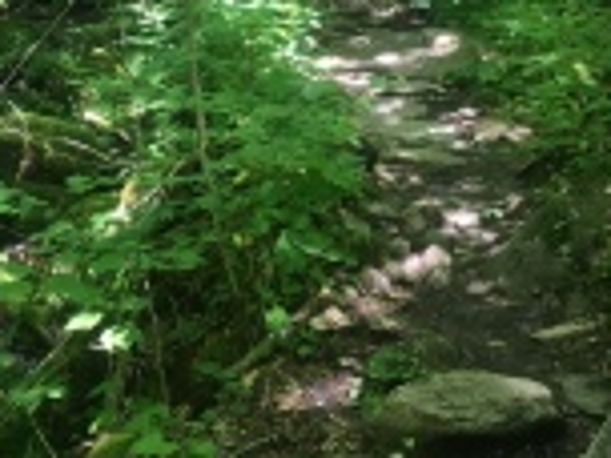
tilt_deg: -4.6
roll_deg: +2.1
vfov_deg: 20.3
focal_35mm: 70
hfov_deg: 27.6
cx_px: 217
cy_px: -12
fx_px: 1236
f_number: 2.2
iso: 32
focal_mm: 4.15
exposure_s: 1/30
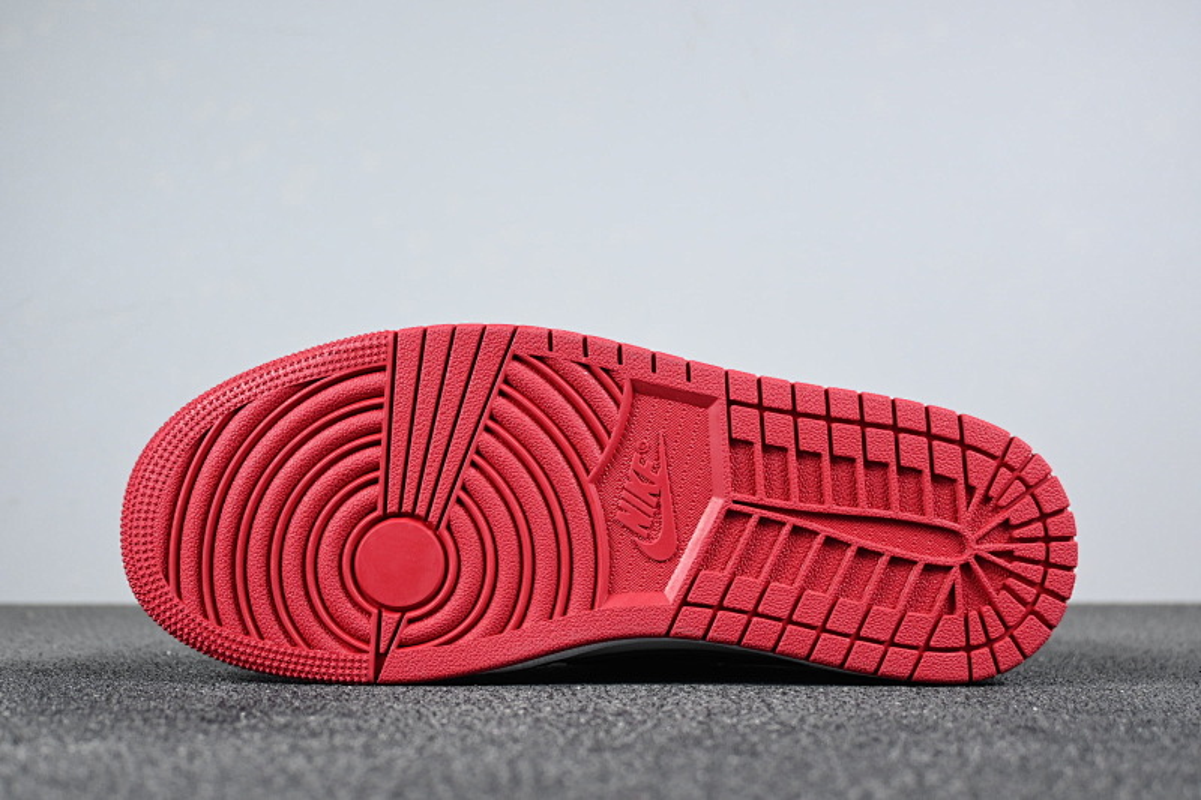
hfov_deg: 37.9
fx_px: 1751
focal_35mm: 52
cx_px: 600
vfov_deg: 25.7
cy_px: 400
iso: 720
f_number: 5.3
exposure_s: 1/125
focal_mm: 35
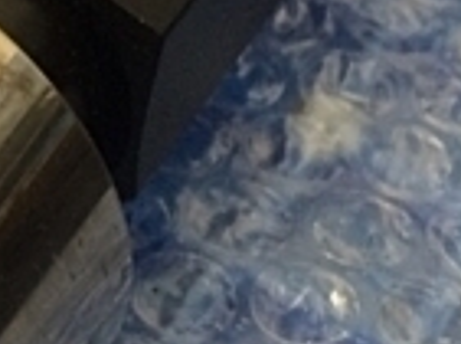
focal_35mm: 132
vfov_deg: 11.1
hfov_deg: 14.1
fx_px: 1753
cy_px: 360
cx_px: -222
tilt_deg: -56.7
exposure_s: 1/30
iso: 64
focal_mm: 4.15
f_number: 2.2
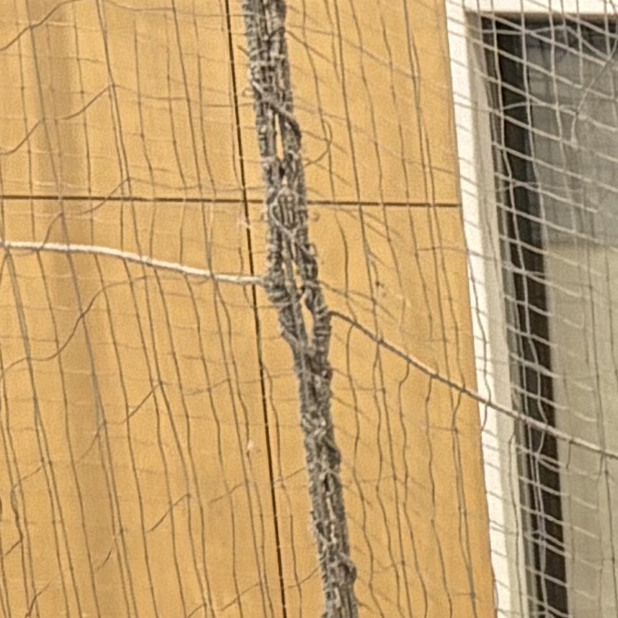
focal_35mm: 193
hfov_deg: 7.3
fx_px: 3898
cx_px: 2229
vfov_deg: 8.5
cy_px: 1273
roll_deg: -0.2
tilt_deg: -11.6
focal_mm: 5.96
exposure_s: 1/50
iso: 200
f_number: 1.6
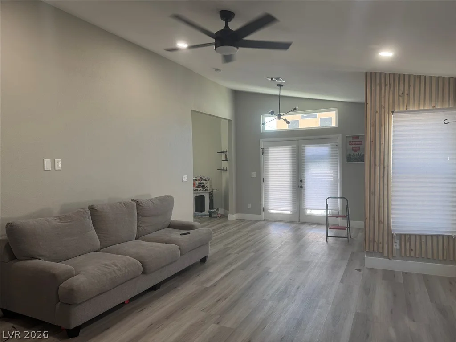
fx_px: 316
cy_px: 171
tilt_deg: -1.5
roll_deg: +0.3
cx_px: 228
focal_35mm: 24
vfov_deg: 56.8
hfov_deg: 71.6
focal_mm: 6.76
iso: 80
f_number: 1.78
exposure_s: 1/120
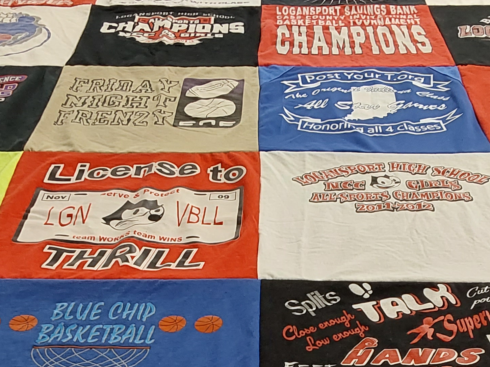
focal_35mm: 63
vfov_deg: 22.1
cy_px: 392
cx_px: 277
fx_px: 892
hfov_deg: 30.7
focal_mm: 2.91
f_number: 1.9
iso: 100
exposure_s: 1/50
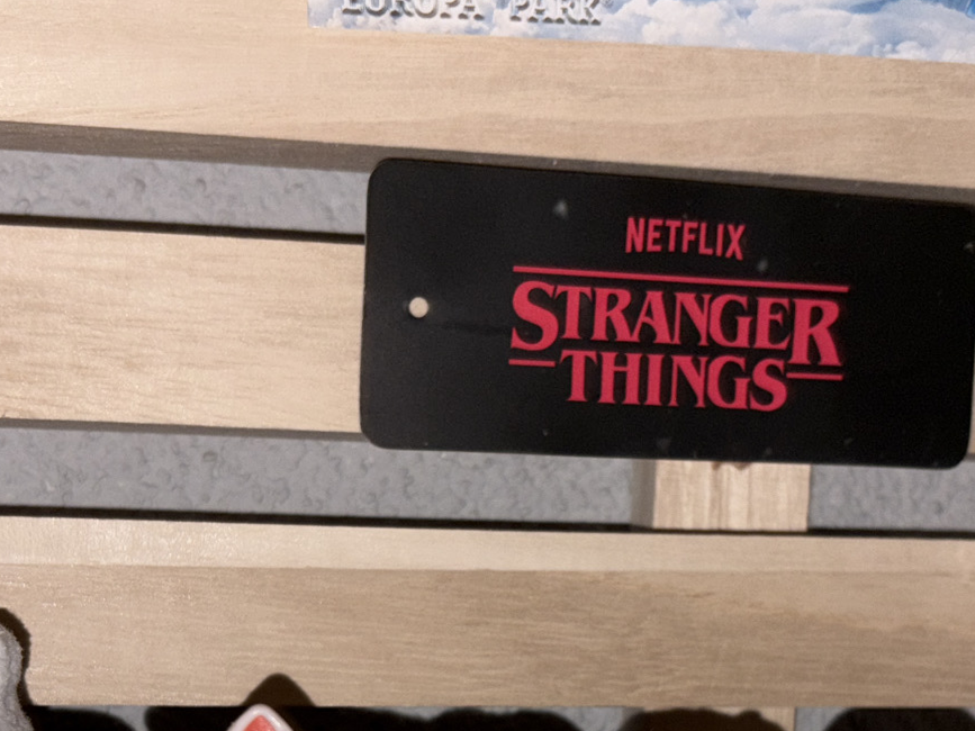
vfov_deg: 23.2
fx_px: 1690
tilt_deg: -8.6
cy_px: 758
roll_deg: -2.6
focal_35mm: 60
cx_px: 482
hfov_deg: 32.2
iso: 32
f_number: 1.6
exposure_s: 1/4
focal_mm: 5.96
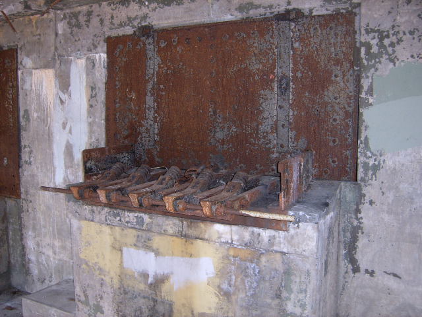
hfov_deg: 52.6
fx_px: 427
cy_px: 158
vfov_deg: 40.7
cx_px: 211
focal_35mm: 35
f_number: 2.8
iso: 69
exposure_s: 1/30
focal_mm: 5.8
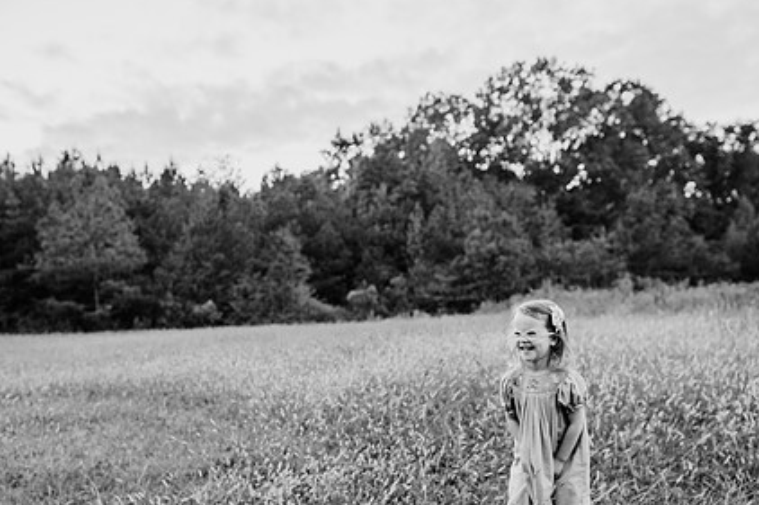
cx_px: 378
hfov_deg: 57.2
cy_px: 335
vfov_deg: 39.5
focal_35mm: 33
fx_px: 695
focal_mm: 24
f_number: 2.8
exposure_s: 1/500
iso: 500
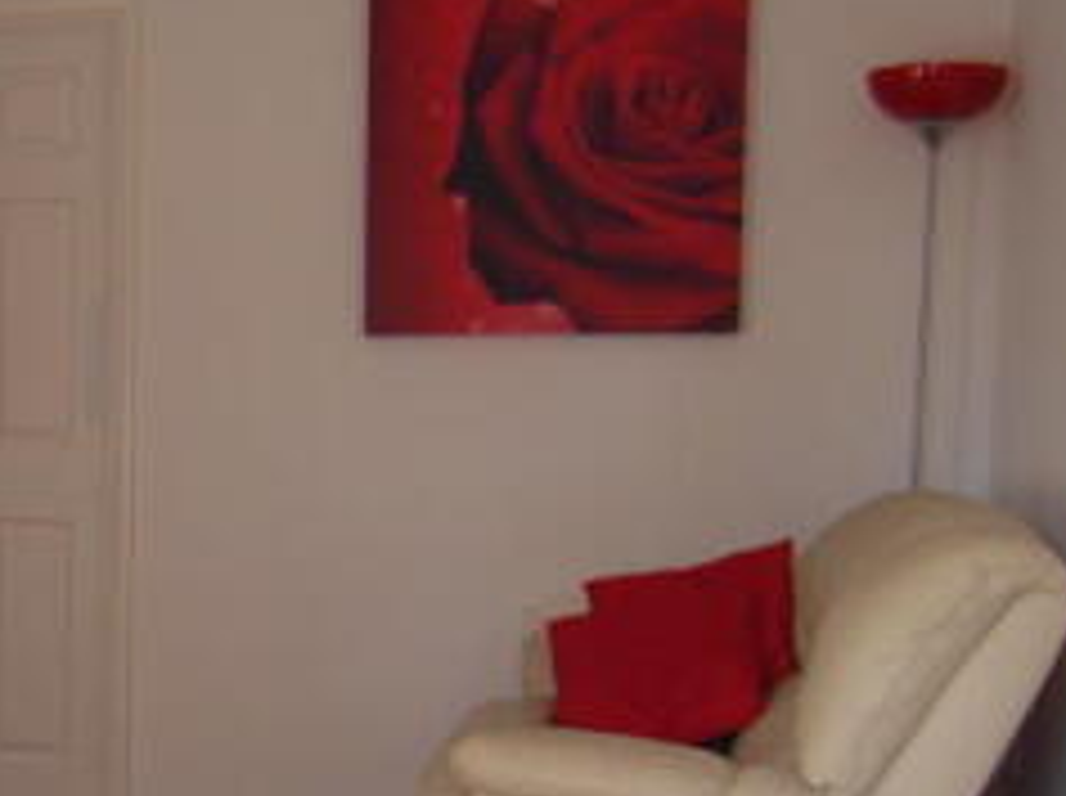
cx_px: -218
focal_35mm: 69
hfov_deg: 25.3
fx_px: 2122
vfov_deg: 21.0
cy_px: 641
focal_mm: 6
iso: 100
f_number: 2.8
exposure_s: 1/60
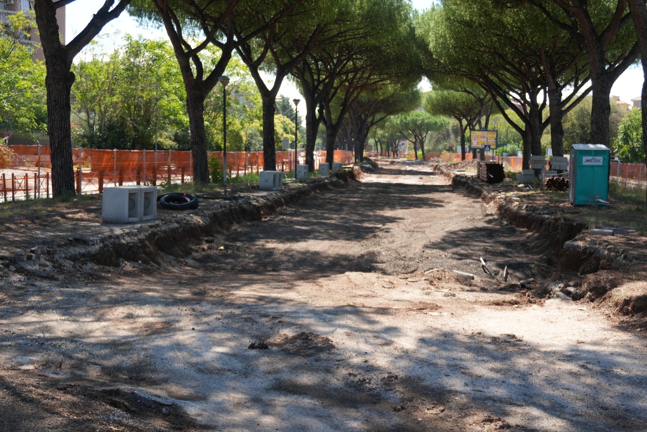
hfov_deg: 38.9
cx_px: 324
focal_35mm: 51
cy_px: 216
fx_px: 917
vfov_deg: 26.5
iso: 100
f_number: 5.6
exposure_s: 1/200
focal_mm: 34
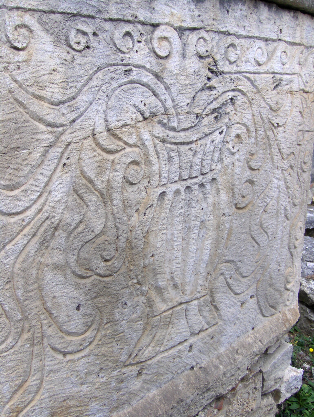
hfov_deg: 40.8
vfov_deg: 52.6
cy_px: 208
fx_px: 422
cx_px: 157
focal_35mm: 35
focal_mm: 7.5
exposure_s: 1/64.4
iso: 182
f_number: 2.8
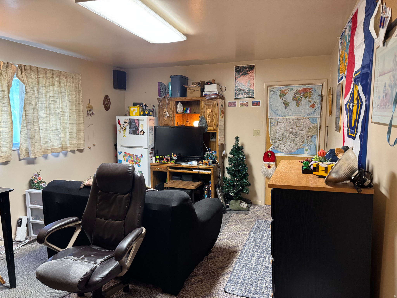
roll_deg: +0.4
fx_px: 275
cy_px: 149
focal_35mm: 24
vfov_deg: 56.8
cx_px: 198
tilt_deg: -6.9
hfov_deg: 71.6
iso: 400
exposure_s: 1/60
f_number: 1.78
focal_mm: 6.76
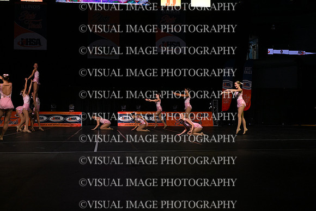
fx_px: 404
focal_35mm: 46
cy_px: 106
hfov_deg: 42.7
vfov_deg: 29.3
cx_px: 158
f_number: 4
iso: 6400
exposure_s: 1/1000
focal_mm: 46
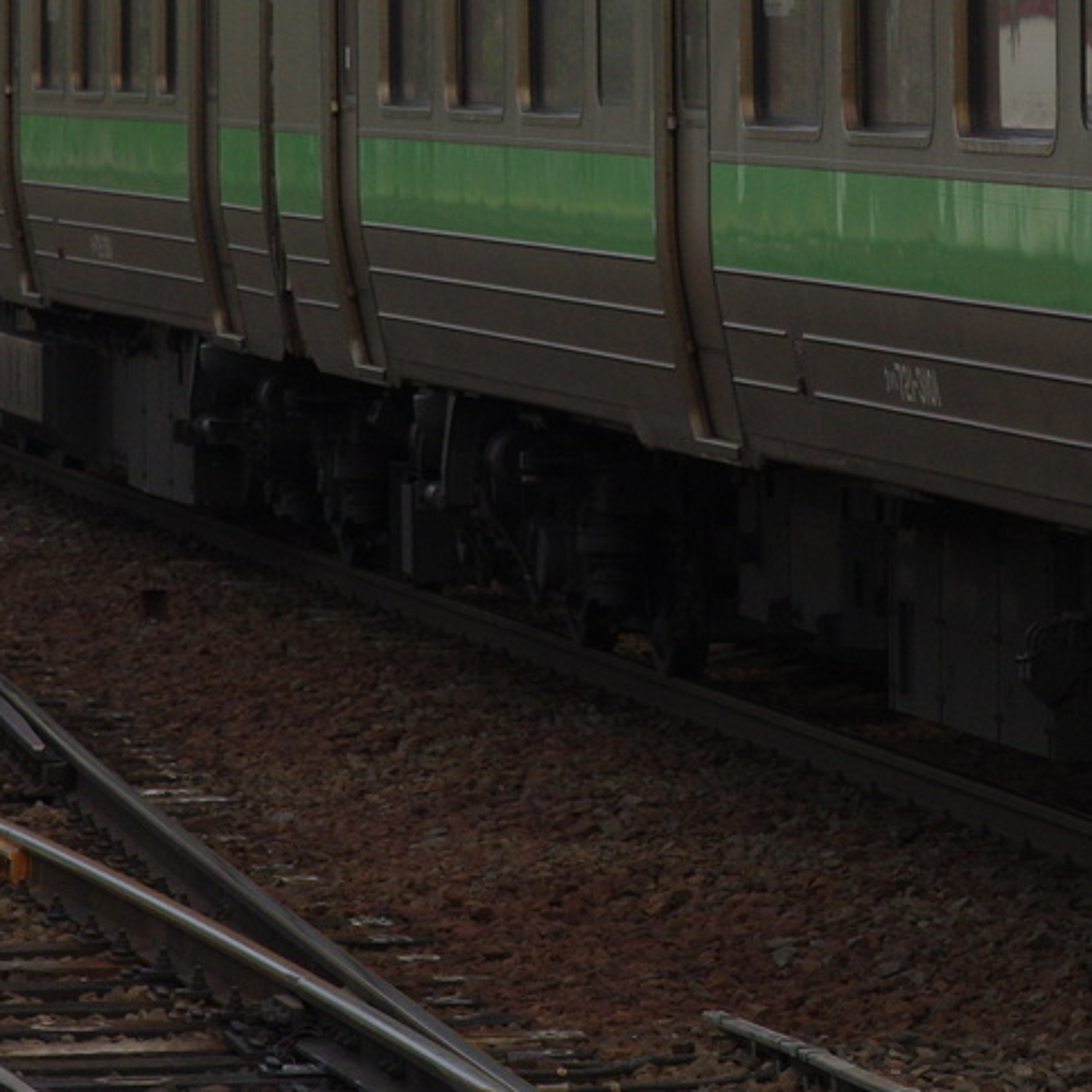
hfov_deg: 4.9
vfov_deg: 4.9
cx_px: 970
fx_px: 12634
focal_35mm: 354
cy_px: 213
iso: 400
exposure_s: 1/1600
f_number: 6.3
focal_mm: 70
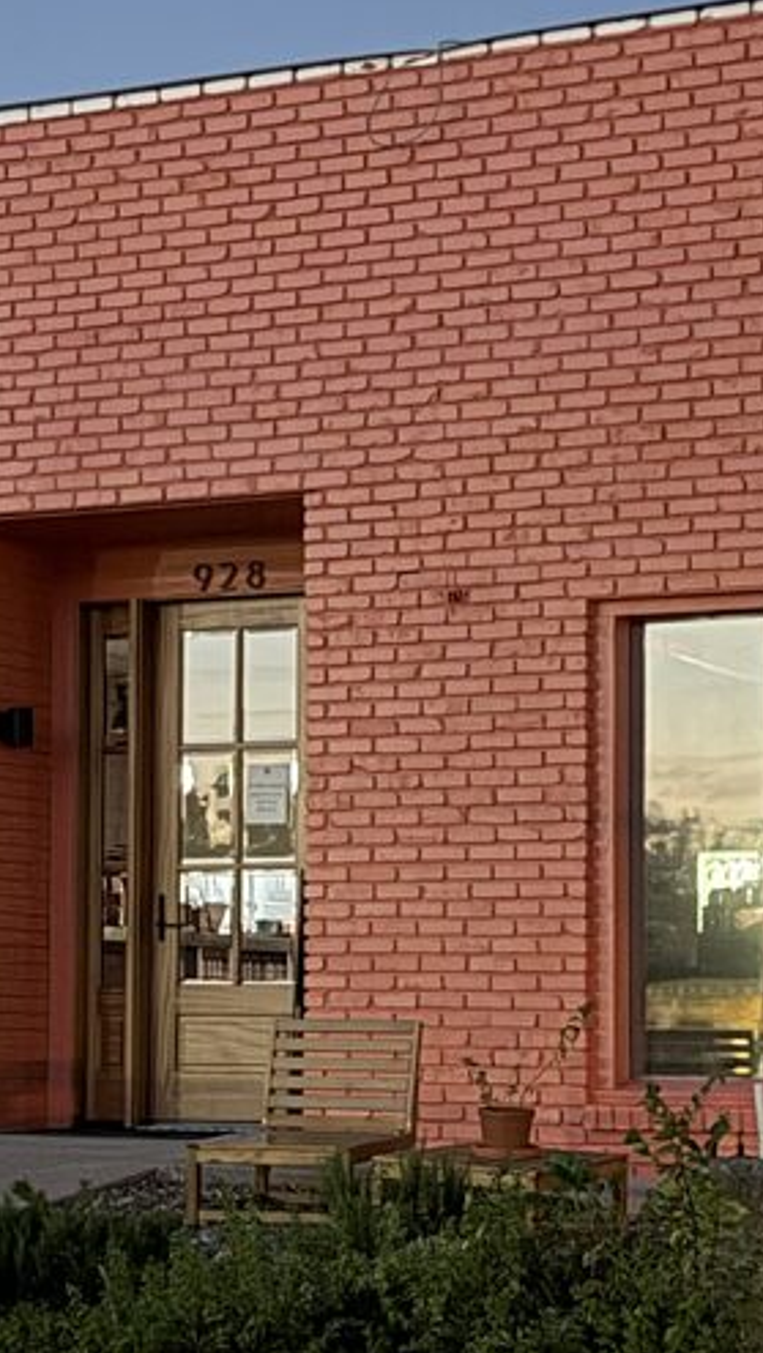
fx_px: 3412
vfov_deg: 22.4
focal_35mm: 95
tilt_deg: +3.2
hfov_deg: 12.8
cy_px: 872
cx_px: 350
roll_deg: -0.8
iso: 1600
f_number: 1.78
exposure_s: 1/15
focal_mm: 6.76
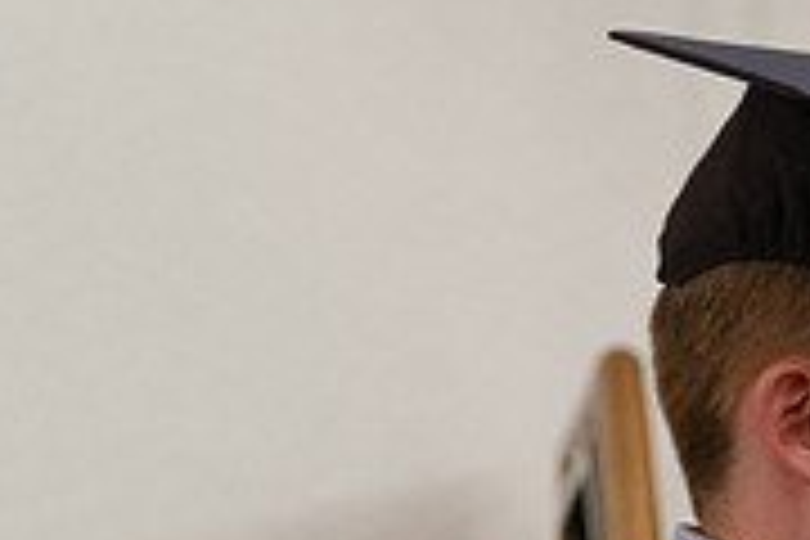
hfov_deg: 6.6
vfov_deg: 4.4
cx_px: 1107
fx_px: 6974
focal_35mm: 310
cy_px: 930
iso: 1600
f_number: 2.8
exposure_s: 1/60
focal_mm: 55
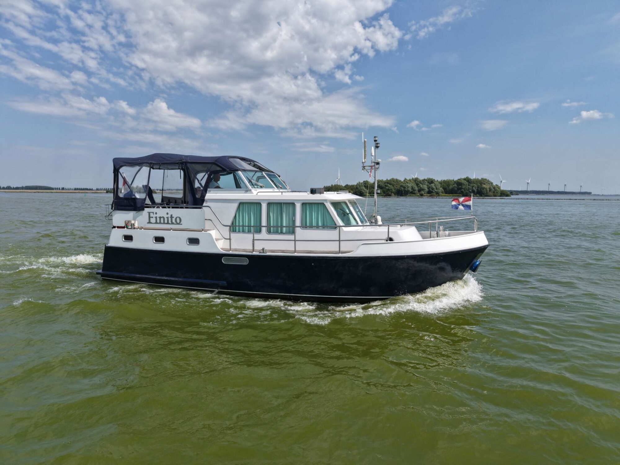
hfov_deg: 71.6
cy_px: 232
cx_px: 310
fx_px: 430
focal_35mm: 24
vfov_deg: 56.8
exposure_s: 1/5000
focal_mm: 8.67
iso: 120
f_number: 1.8
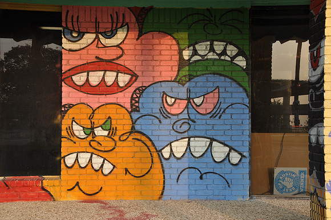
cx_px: 166
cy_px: 110
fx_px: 427
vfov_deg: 28.9
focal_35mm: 46
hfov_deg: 42.4
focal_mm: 31
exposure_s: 1/80
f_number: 9
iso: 200
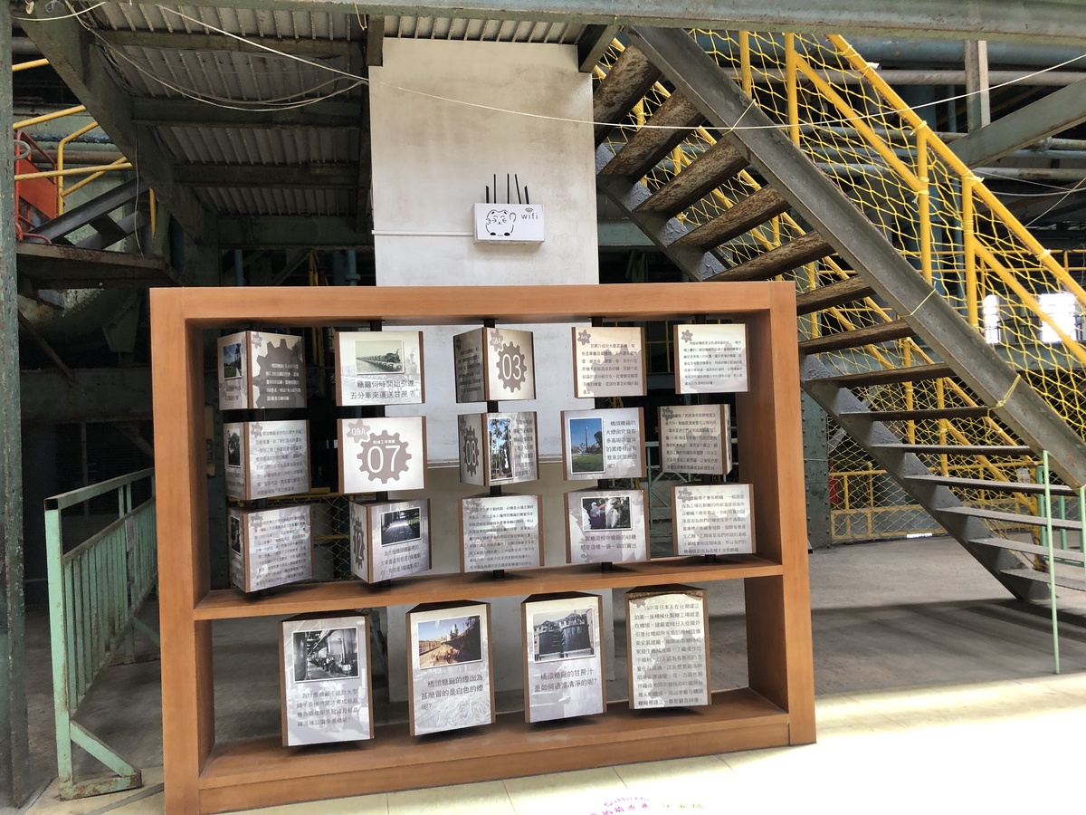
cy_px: 408
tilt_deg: -0.6
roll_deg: +1.2
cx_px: 543
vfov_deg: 49.7
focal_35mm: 28
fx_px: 878
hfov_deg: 63.4
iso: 40
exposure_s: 1/30
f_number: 1.8
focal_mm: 3.99
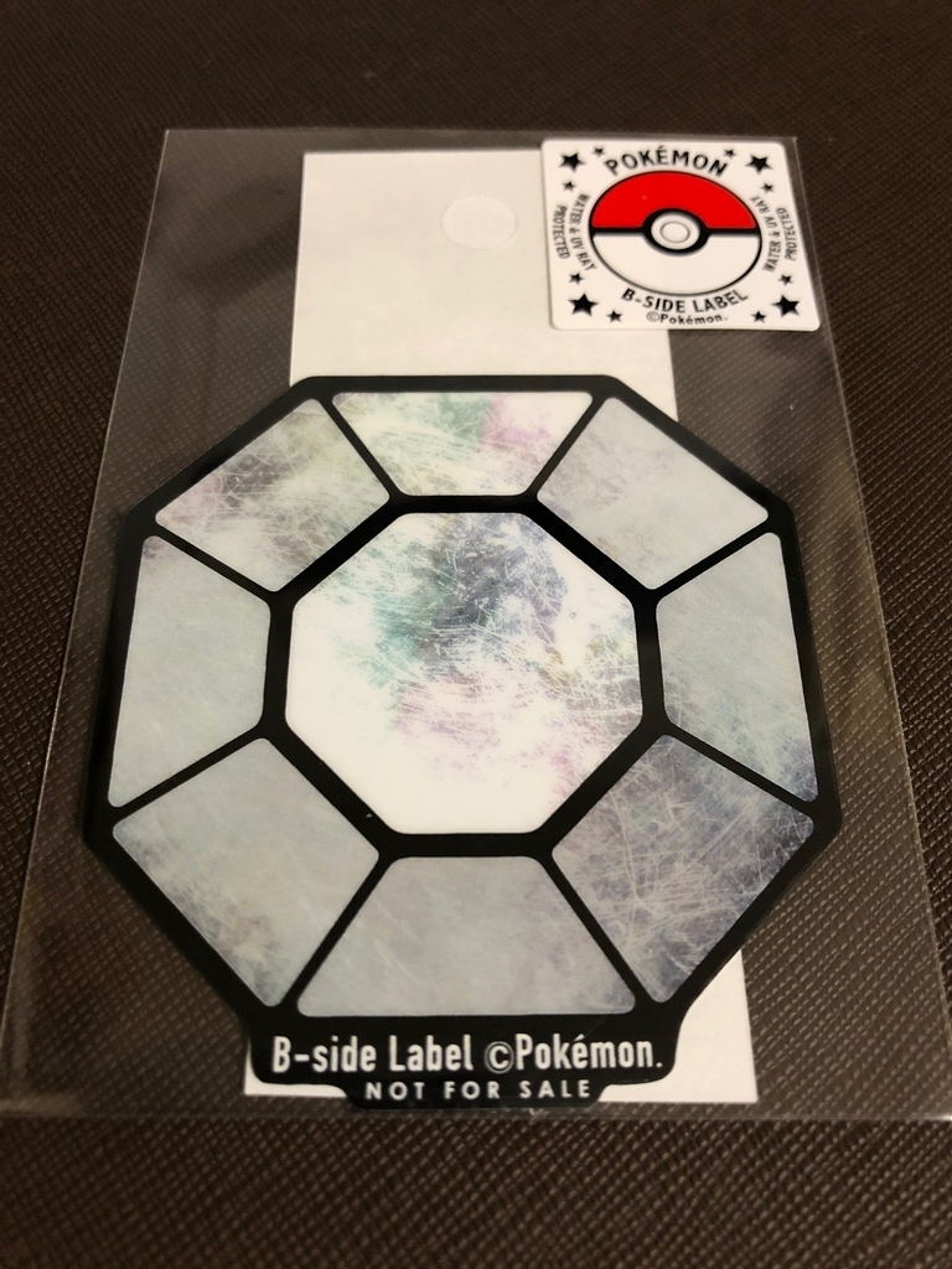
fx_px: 1027
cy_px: 634
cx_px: 476
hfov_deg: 49.7
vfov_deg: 63.4
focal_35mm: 28
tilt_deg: -63.2
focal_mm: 3.99
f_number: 1.8
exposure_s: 1/15
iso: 50
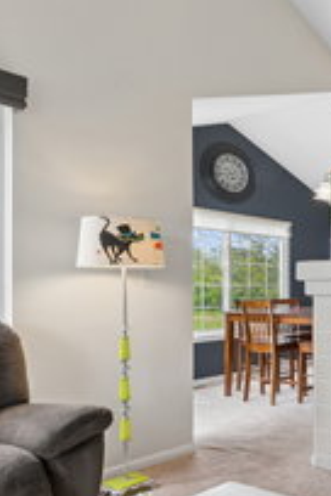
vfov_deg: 56.9
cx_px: 465
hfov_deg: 29.2
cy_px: 289
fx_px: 455
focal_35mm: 33
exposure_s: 1/90
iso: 400
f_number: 8
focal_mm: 14
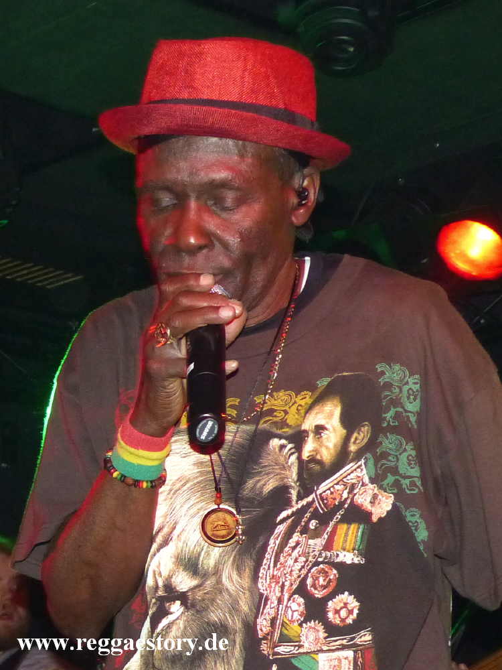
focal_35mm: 47
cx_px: 251
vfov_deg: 40.4
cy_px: 335
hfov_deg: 30.9
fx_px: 909
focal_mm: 8.4
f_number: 2.8
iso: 400
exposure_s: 1/60
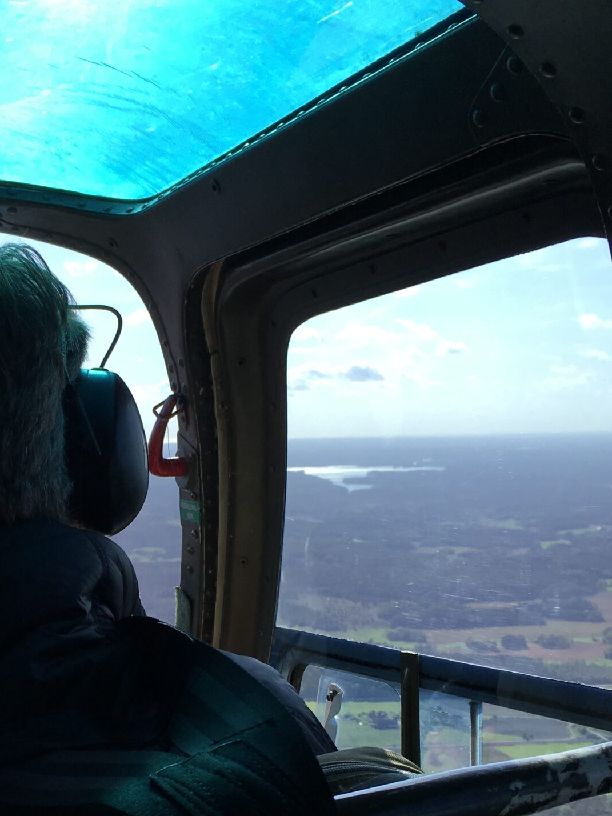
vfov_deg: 35.8
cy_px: 629
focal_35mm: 52
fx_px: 1226
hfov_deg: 27.5
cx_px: 120
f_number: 2.2
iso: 25
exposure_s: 1/1326
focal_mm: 4.15
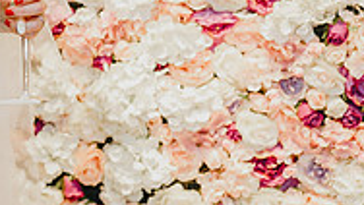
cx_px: -172
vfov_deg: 10.5
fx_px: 1091
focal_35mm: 113
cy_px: -80
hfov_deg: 17.2
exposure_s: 1/200
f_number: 2.2
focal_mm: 35
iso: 640
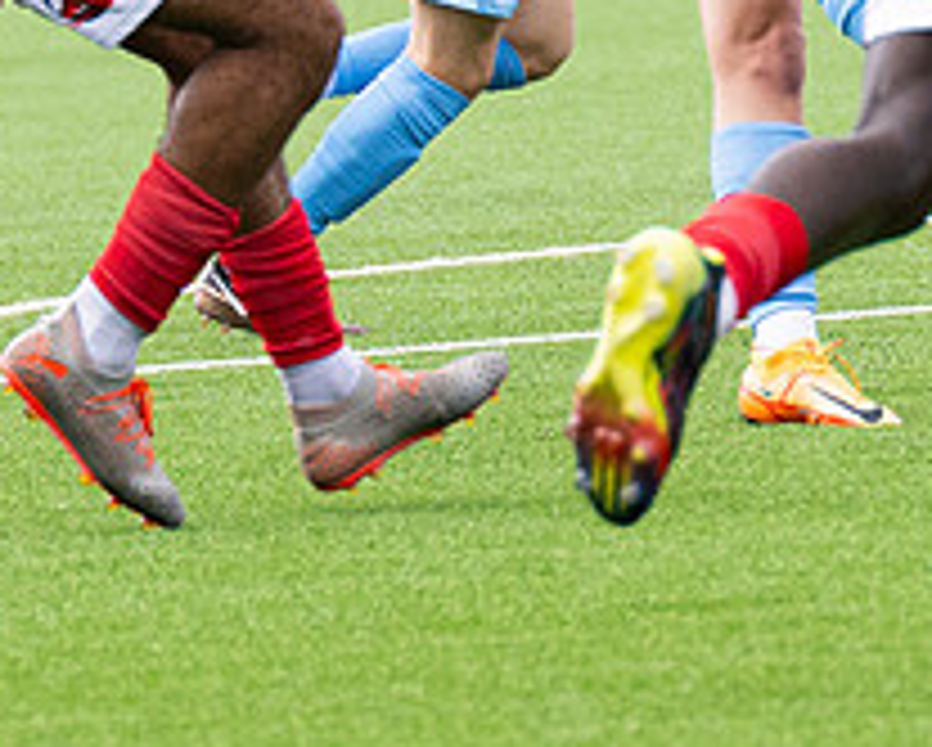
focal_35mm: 662
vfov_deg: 2.3
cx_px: 327
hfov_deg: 2.9
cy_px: 340
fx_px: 18278
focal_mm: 103
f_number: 4
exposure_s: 1/1600
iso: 400
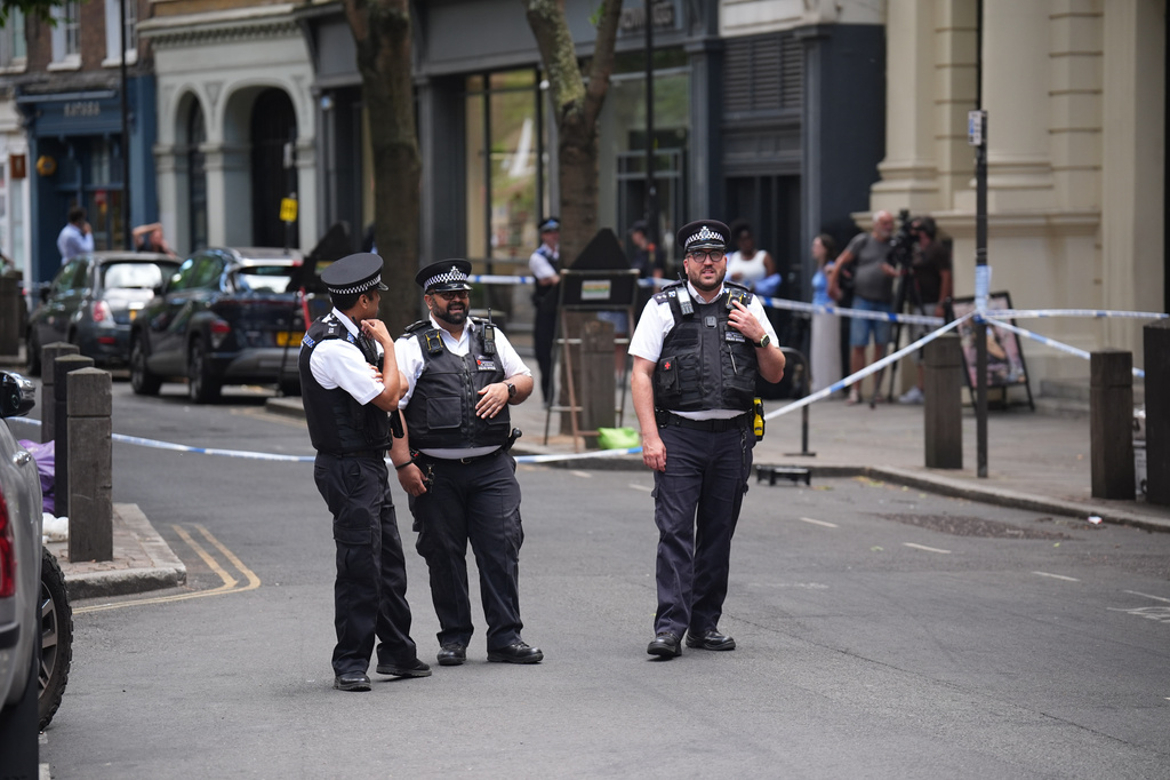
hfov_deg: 15.8
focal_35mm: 130
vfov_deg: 10.5
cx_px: 585
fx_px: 4223
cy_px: 390
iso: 500
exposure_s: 1/500
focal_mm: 130
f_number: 2.8
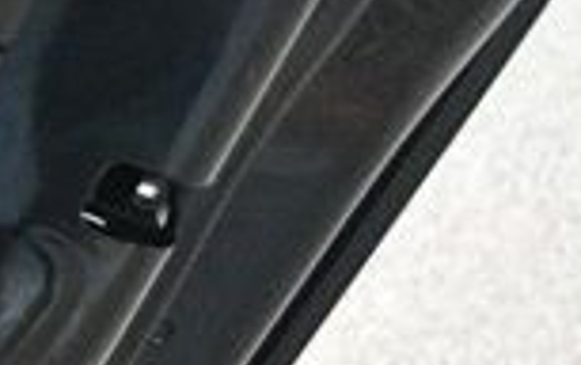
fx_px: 3678
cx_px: -1257
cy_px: 262
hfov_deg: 7.7
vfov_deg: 5.7
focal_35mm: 232
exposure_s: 1/80
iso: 3200
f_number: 3.8
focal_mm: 23
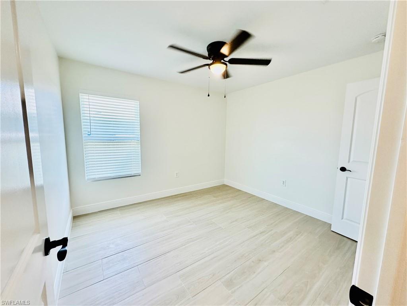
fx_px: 165
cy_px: 153
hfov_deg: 102.1
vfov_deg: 85.7
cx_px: 204
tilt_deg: -6.6
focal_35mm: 14
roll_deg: -1.0
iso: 160
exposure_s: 1/120
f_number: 2.2
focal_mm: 2.22
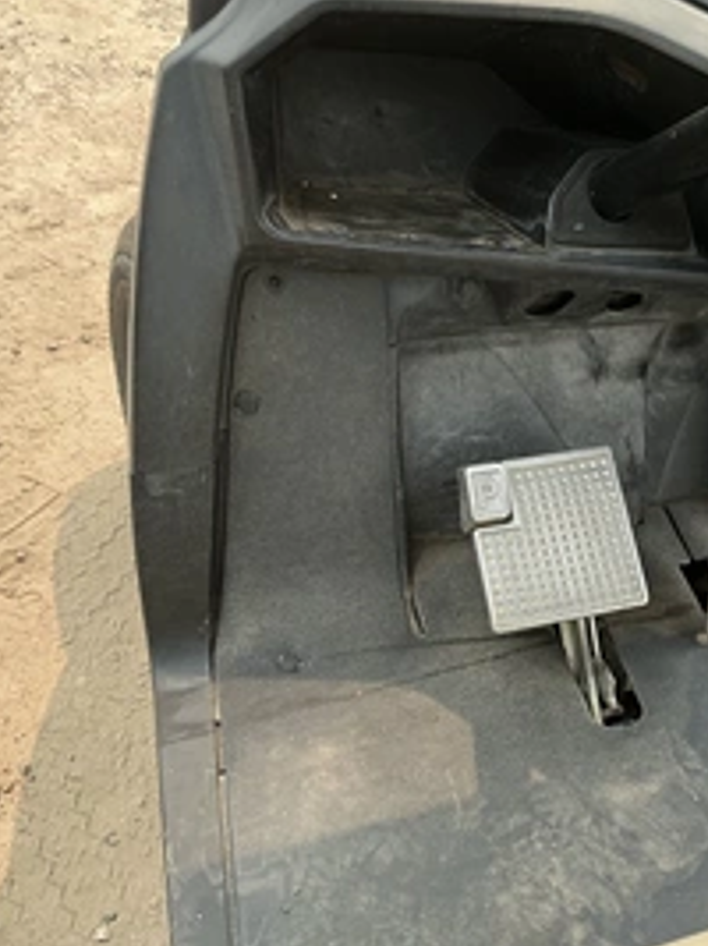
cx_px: 549
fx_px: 1146
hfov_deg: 33.5
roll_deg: -15.6
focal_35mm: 42
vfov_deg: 44.8
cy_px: 443
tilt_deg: -41.4
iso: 25
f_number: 1.8
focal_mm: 3
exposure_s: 1/495
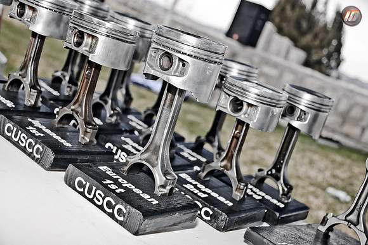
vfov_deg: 28.0
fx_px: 490
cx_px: 184
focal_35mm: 48
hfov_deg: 41.1
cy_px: 122
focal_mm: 32
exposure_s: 1/60
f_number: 4.2
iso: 200
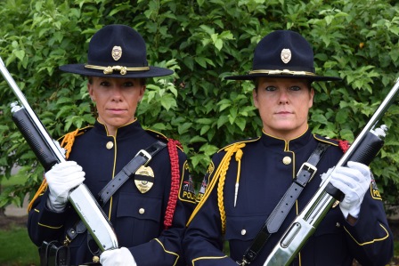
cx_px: 200
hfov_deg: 28.1
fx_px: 798
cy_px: 133
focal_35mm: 72
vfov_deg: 18.9
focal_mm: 48
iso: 400
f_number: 8
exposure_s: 1/250
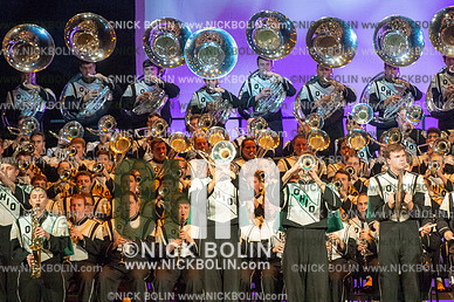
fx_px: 3389
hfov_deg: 7.7
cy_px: 214
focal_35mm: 269
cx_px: 197
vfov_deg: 5.1
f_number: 5.6
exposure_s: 1/320
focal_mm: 180
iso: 8000
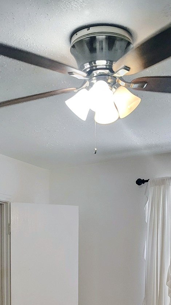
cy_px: 335
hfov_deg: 18.8
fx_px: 516
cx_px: 76
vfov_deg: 29.6
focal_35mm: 64
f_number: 1.8
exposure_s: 1/120
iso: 1003
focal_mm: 5.56
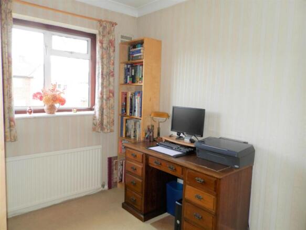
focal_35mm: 25
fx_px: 221
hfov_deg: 69.4
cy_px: 115
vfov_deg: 54.9
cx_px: 153
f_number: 3.1
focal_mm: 4.5
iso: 100
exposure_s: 1/30
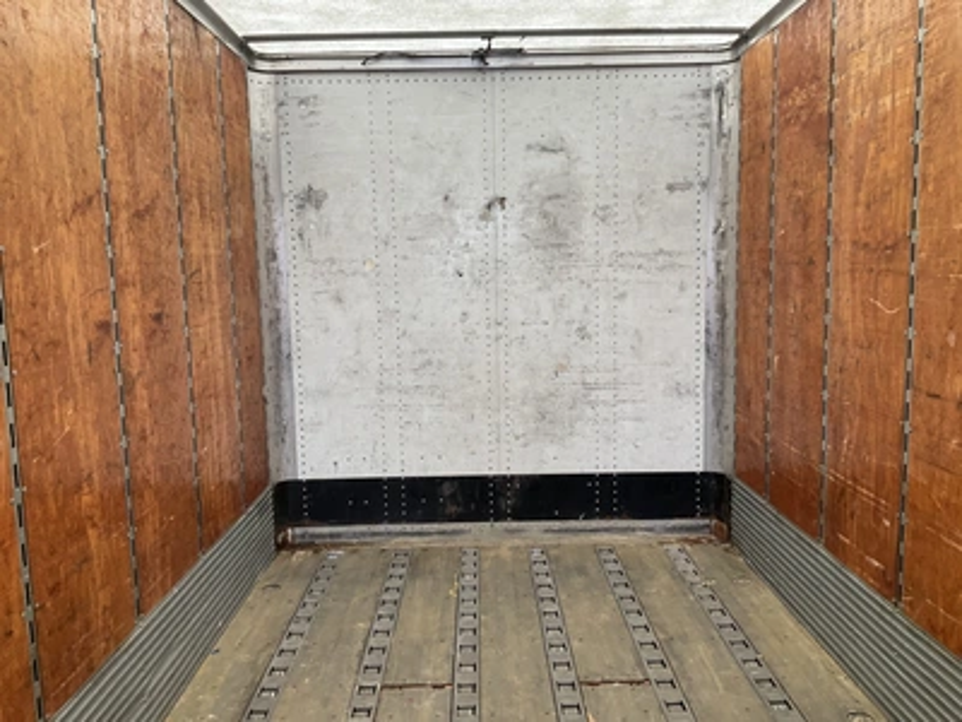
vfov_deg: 48.2
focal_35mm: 29
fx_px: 806
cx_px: 481
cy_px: 361
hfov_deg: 61.7
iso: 40
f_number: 1.8
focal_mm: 3
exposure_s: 1/122
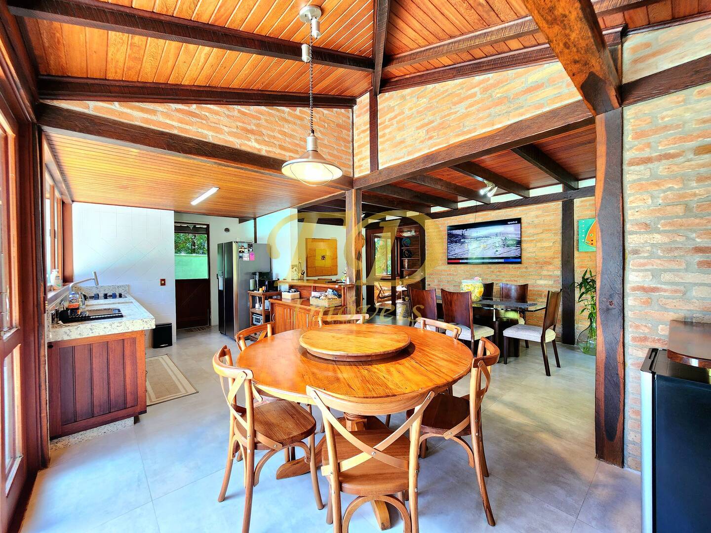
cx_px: 356
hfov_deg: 106.2
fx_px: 267
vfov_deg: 89.9
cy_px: 266
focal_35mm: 13
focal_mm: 2.2
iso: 125
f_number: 2.2
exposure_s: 1/60.2
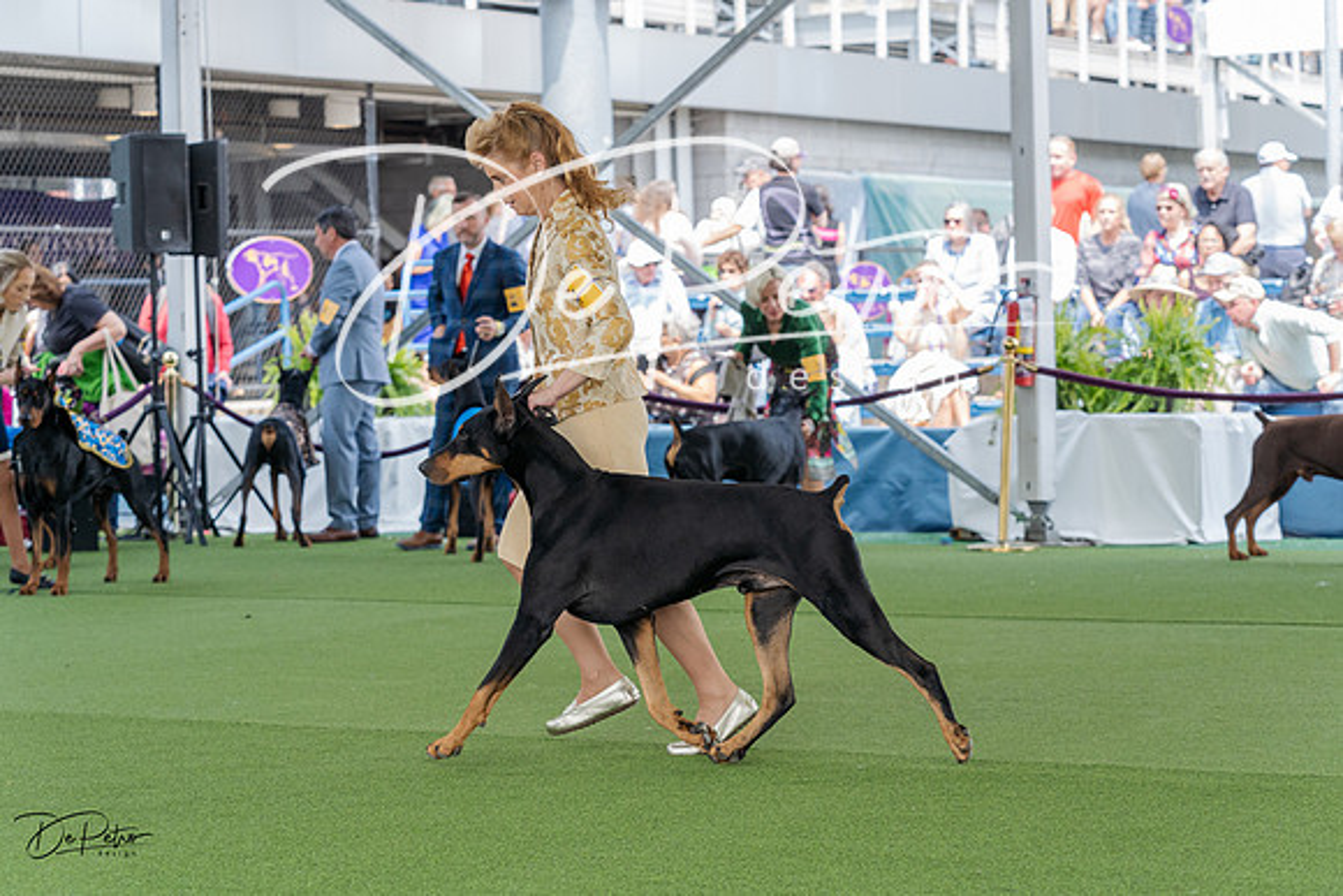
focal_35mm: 90
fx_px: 3361
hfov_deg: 22.6
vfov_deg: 15.2
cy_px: 448
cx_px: 672
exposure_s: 1/1000
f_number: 5
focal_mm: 88
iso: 1250
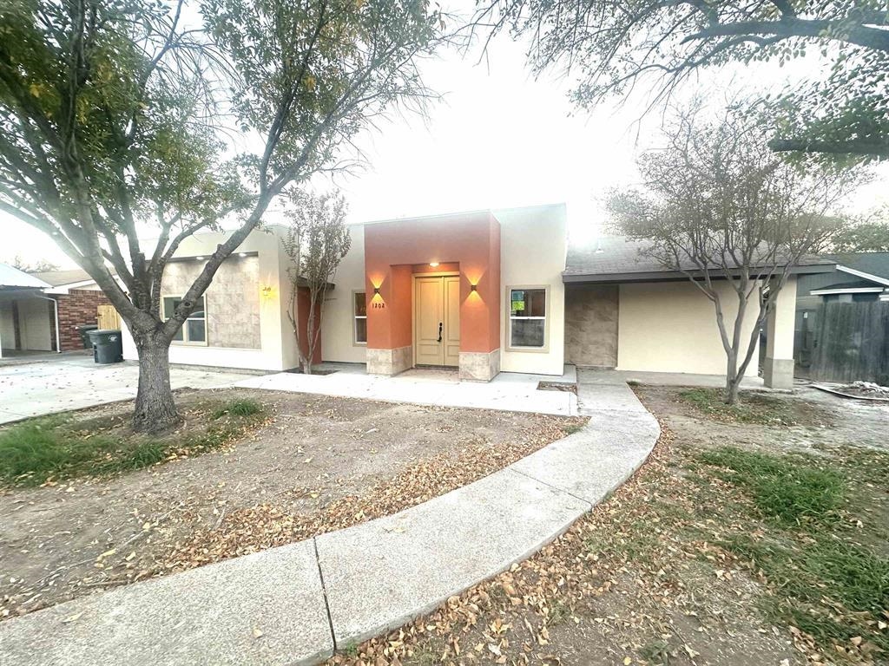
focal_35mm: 14
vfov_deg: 85.7
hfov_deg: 102.1
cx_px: 444
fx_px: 360
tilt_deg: -1.8
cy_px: 333
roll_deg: -0.2
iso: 160
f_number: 2.2
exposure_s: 1/120
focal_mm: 2.22
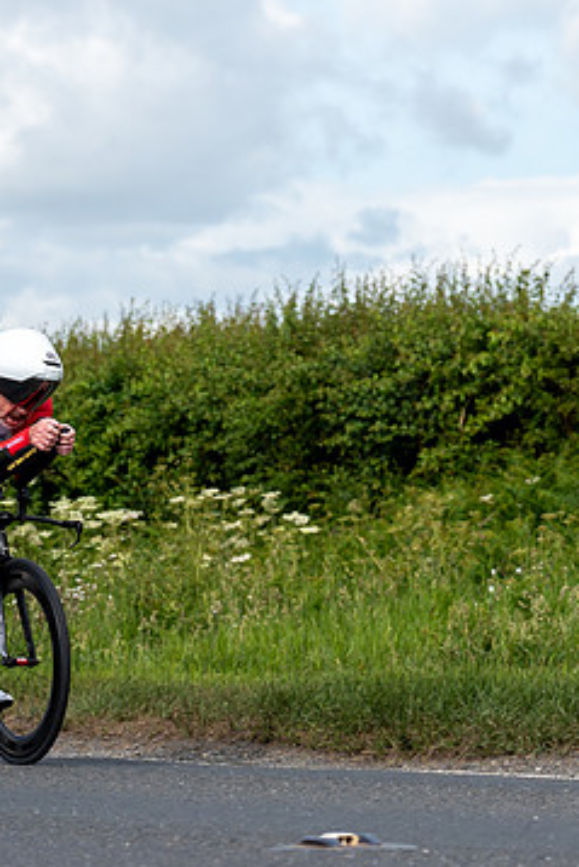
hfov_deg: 6.7
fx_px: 4916
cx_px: 98
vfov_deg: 10.1
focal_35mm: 204
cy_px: 538
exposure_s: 1/1000
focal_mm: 74
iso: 100
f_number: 3.5
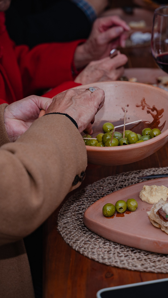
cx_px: 127
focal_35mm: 126
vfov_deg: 17.0
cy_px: 156
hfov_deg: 9.6
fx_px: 998
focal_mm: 75
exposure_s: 1/200
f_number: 3.5
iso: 250
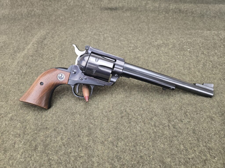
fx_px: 149
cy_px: 84
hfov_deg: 73.9
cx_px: 112
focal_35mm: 23
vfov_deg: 58.9
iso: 160
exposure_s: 1/120
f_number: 1.8
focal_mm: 5.4
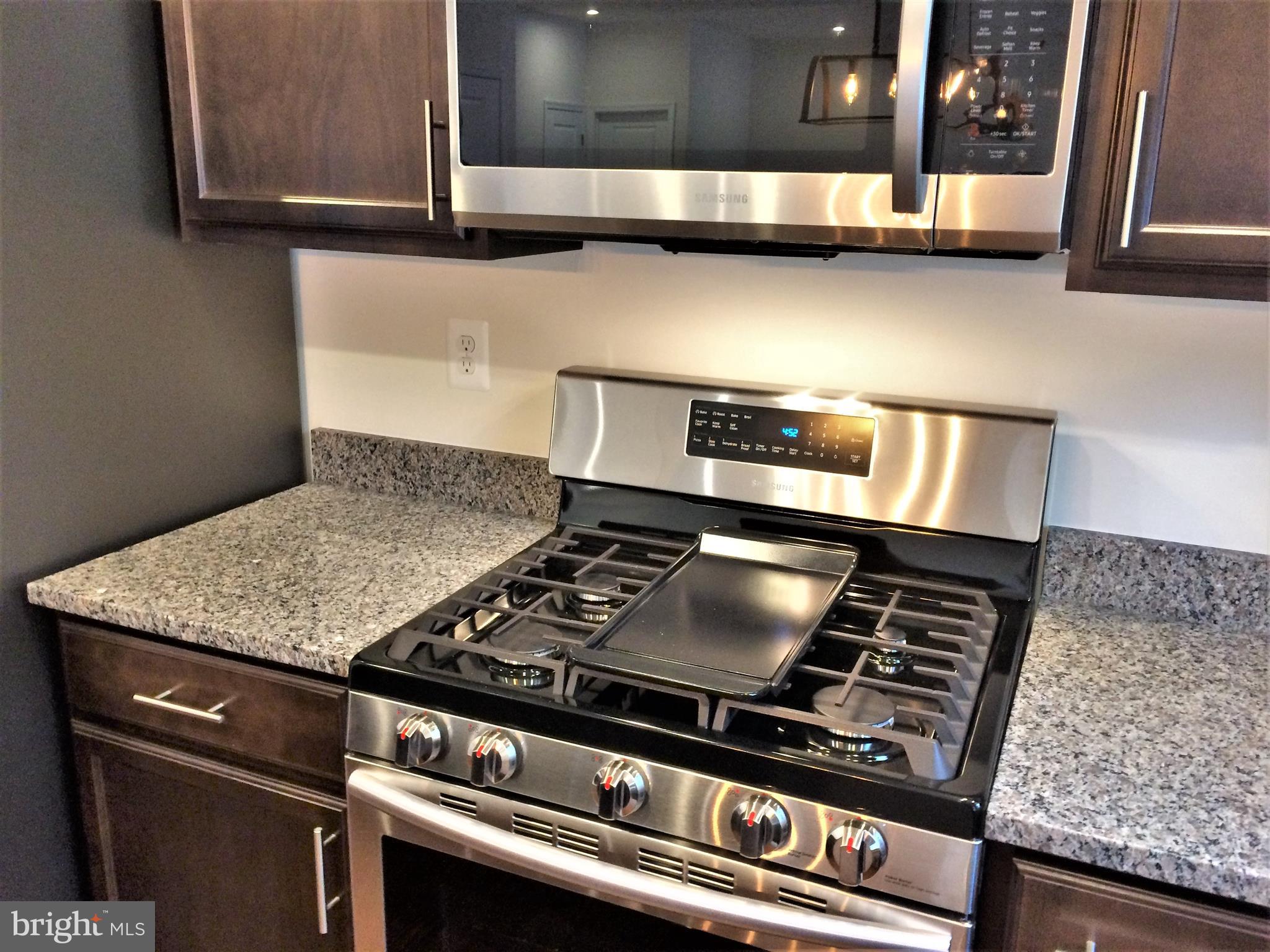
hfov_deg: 61.7
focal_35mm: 29
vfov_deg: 48.2
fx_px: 1064
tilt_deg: -12.1
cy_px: 476
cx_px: 635
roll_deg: -0.8
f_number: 2.2
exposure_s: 1/30
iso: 160
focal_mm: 4.15
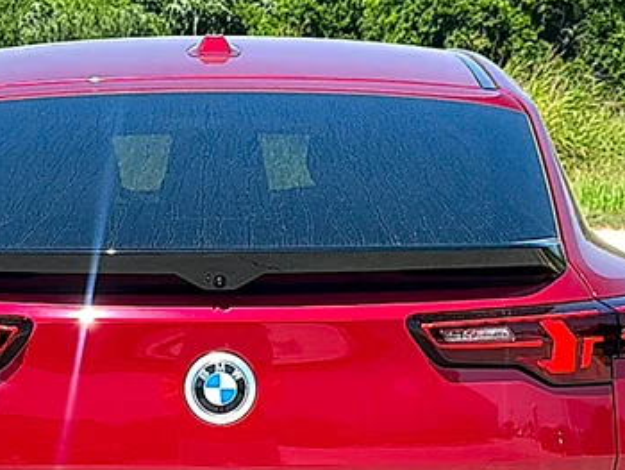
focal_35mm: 76
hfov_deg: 25.6
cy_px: 441
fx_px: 1373
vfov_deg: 19.0
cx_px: 234
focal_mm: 6.86
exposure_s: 1/3745
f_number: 1.78
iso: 80
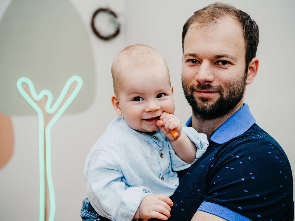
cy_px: 114
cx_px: 144
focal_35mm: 50
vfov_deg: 29.1
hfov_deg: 38.2
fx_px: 426
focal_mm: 44
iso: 160
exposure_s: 1/160
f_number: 3.2
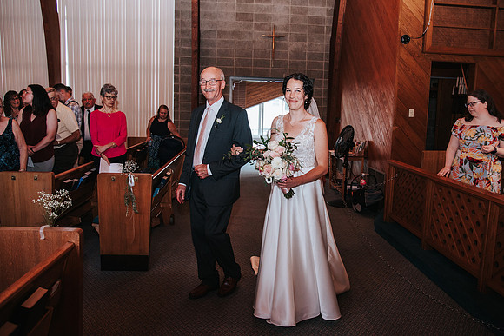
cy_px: 157
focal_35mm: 27
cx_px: 262
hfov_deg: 68.1
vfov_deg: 48.6
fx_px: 372
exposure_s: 1/200
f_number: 4
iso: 1000
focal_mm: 24
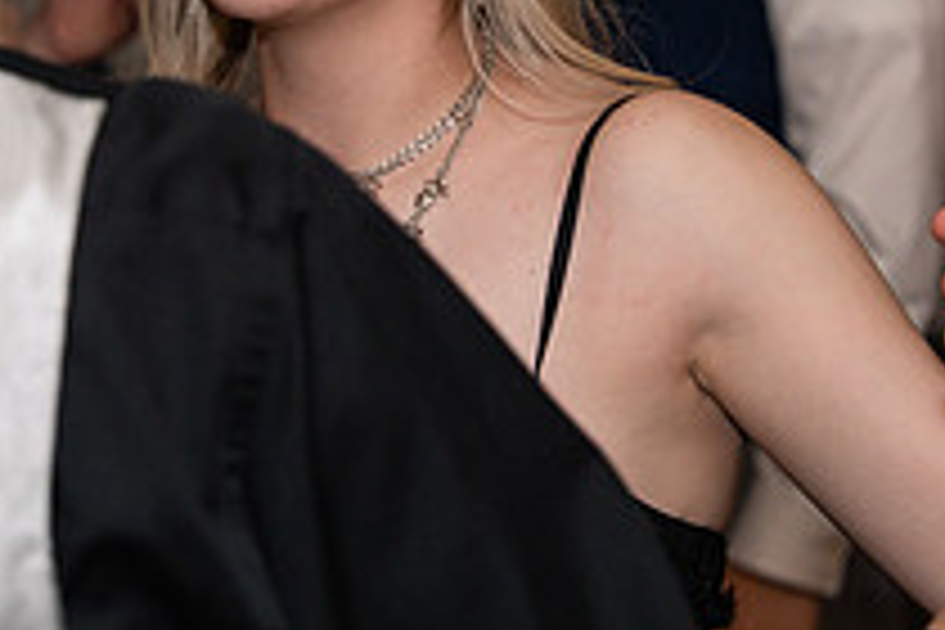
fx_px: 4777
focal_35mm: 182
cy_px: -34
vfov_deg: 7.5
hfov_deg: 11.3
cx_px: 482
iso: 400
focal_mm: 66
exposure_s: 1/250
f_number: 4
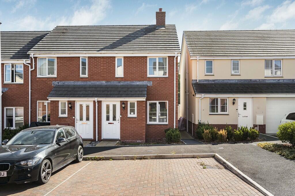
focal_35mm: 28
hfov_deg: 65.5
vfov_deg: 46.4
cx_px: 148
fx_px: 229
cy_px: 98
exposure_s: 1/1250
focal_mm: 28
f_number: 8
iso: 1000
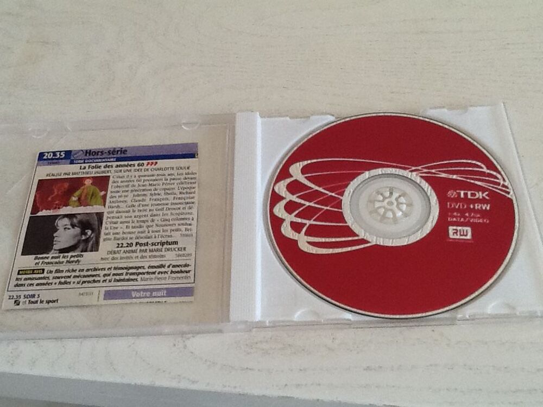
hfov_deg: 42.9
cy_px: 204
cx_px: 272
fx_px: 690
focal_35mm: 44
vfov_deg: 32.9
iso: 80
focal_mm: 2.03
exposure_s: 1/120
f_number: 2.4
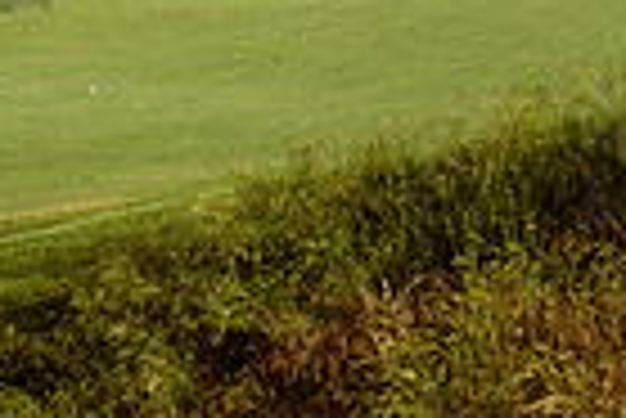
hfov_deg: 13.9
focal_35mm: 146
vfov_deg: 9.1
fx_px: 2541
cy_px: -285
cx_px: 603
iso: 100
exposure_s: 1/1250
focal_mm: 35
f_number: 4
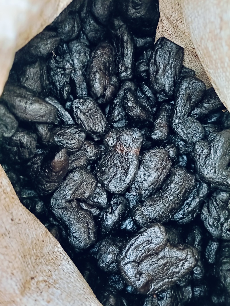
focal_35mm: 25
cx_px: 115
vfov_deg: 69.4
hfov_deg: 54.9
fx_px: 222
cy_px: 153
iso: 1757
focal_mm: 4.7
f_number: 1.7
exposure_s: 1/33.3
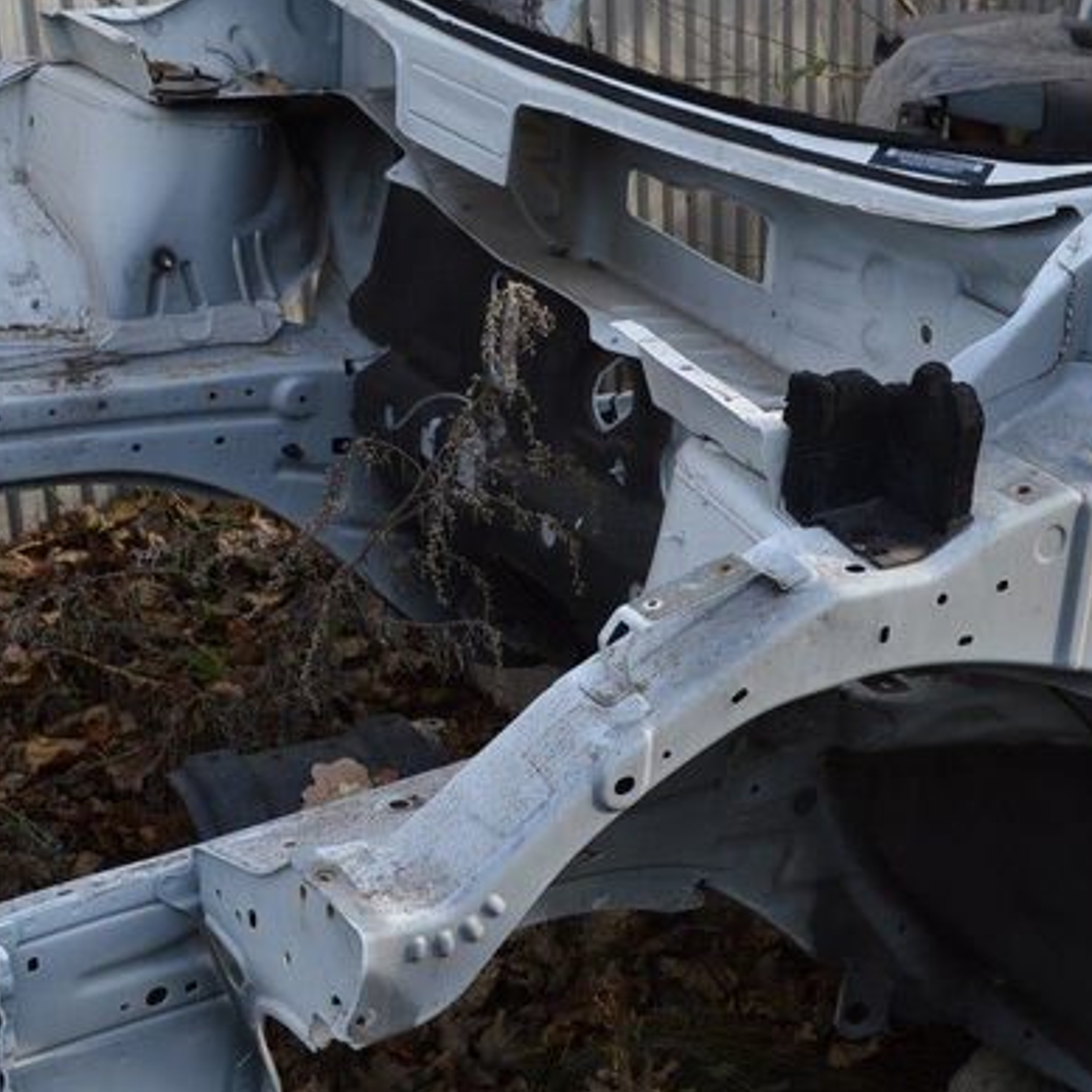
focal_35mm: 67
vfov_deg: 25.7
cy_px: 588
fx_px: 2391
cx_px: 772
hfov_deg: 25.5
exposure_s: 1/160
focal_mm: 20
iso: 100
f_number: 5.6
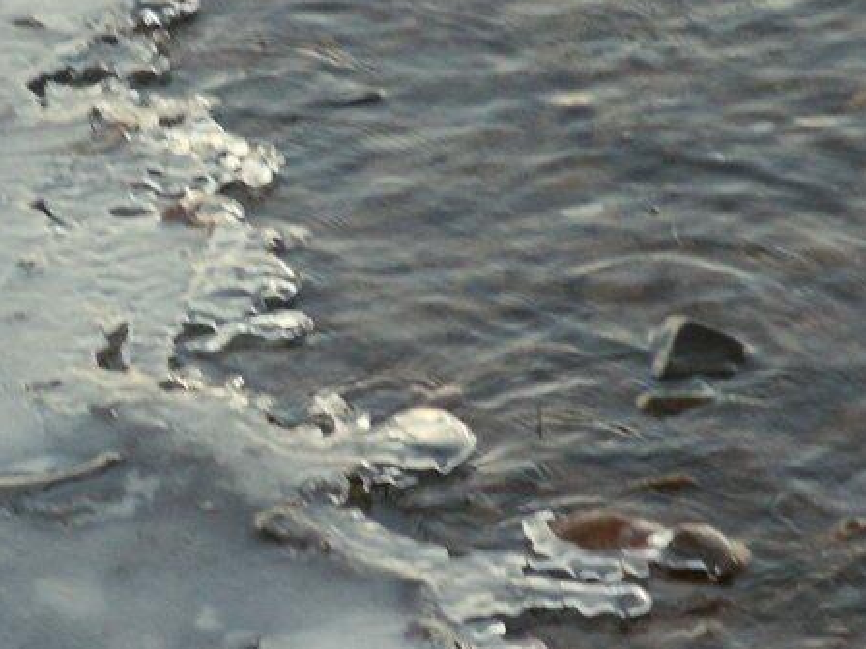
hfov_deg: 6.2
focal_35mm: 318
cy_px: 230
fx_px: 7956
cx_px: 73
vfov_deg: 4.7
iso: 100
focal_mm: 28.23
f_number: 3.6
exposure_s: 1/90
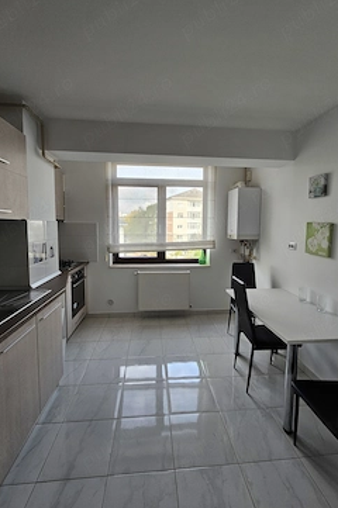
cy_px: 242
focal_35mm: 15
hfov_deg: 77.2
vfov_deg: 100.4
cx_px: 176
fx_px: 212
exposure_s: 1/60
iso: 80
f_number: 2.2
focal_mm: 2.2
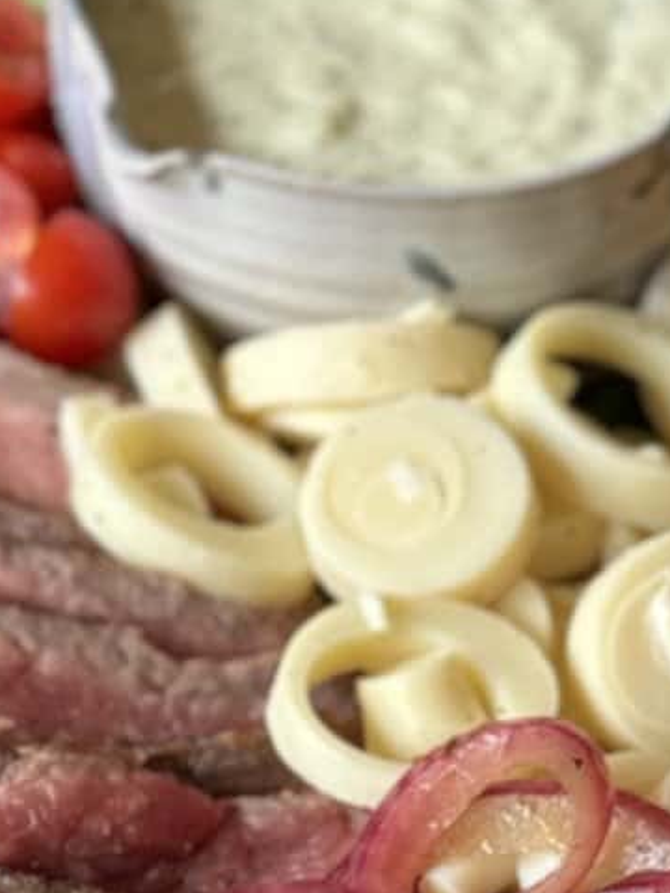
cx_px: 9
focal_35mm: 192
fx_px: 4955
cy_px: 1077
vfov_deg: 10.1
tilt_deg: -52.5
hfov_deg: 7.7
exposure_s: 1/172
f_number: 1.78
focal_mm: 6.76
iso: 64
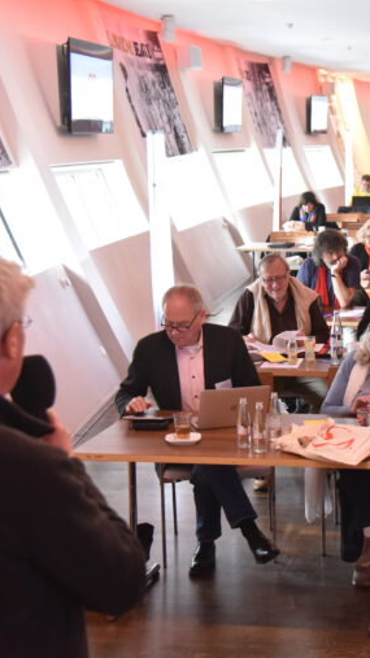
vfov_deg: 29.0
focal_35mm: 73
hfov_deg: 16.2
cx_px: 378
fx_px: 1274
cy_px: 330
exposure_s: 1/125
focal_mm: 46
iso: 6400
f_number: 4.5
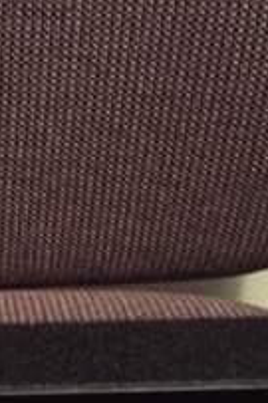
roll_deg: +2.2
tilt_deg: -29.0
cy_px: 395
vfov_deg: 20.8
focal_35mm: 95
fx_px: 1063
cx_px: -81
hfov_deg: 13.8
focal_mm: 4.15
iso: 400
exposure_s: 1/15
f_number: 2.2
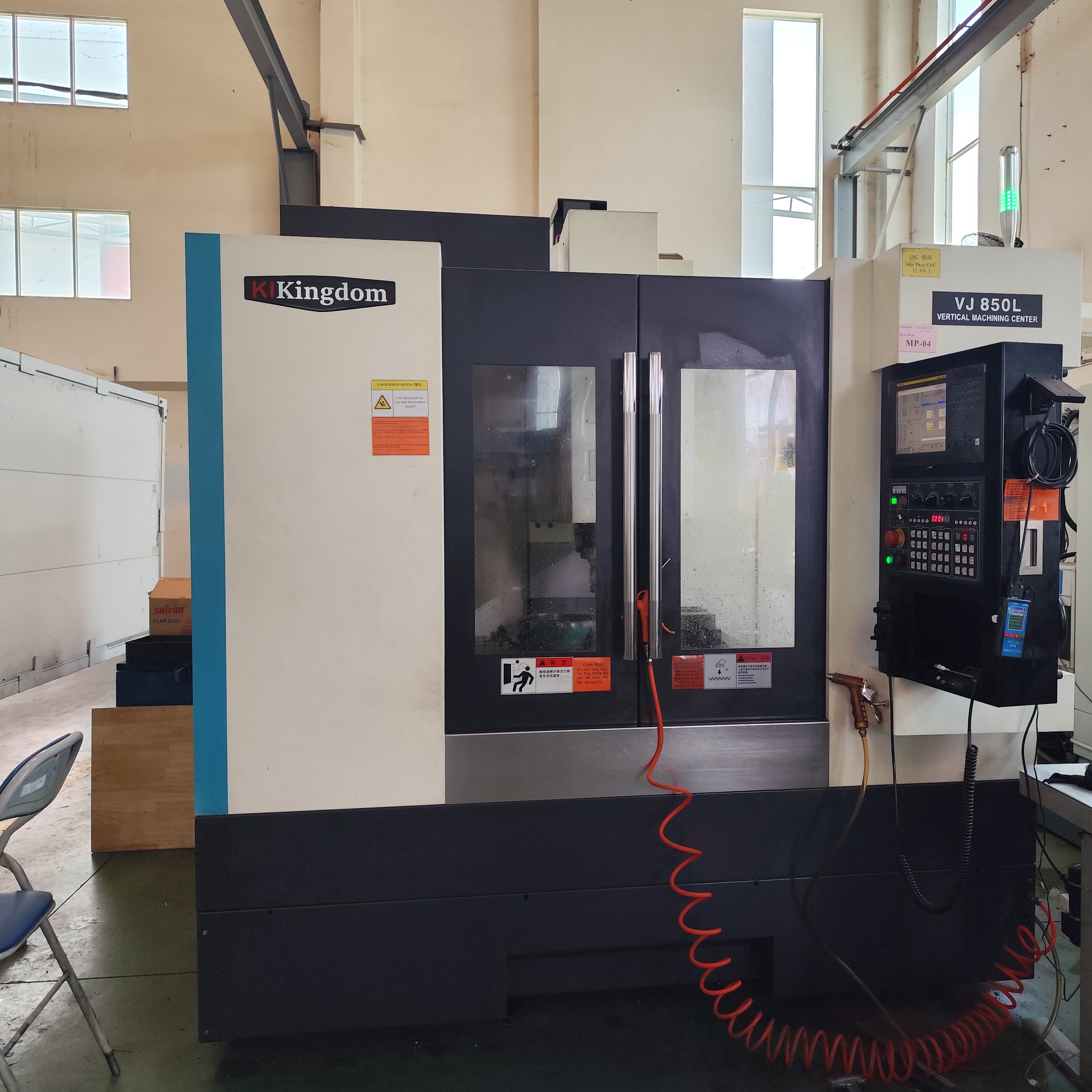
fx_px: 999
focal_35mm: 28
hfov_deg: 57.1
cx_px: 619
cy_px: 538
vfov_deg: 57.3
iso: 125
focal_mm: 6.14
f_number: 1.65
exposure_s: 1/100
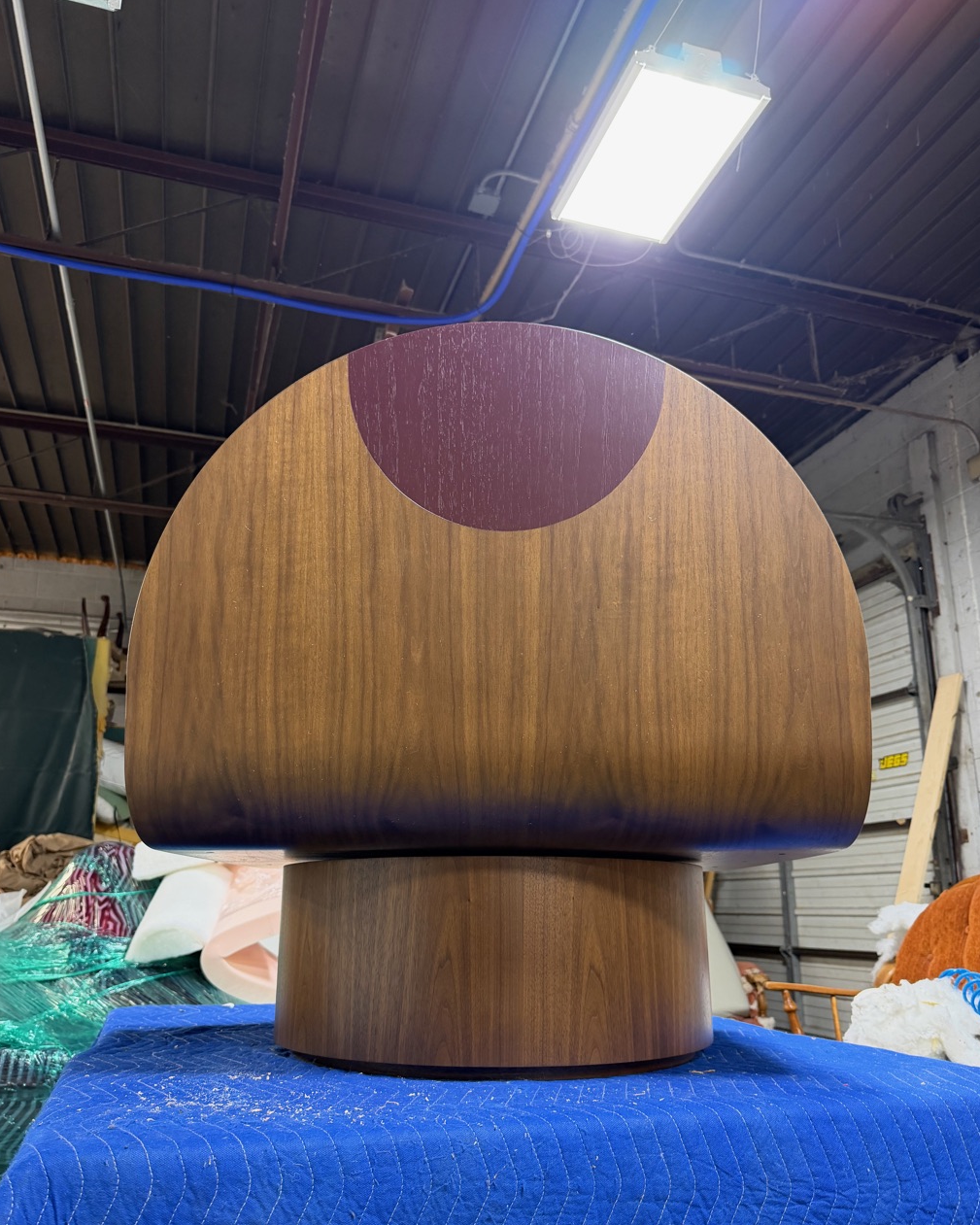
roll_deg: +0.0
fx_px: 943
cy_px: 663
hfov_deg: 54.9
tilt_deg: +14.0
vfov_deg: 65.9
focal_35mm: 26
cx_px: 474
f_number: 1.78
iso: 200
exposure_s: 1/60
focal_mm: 6.76
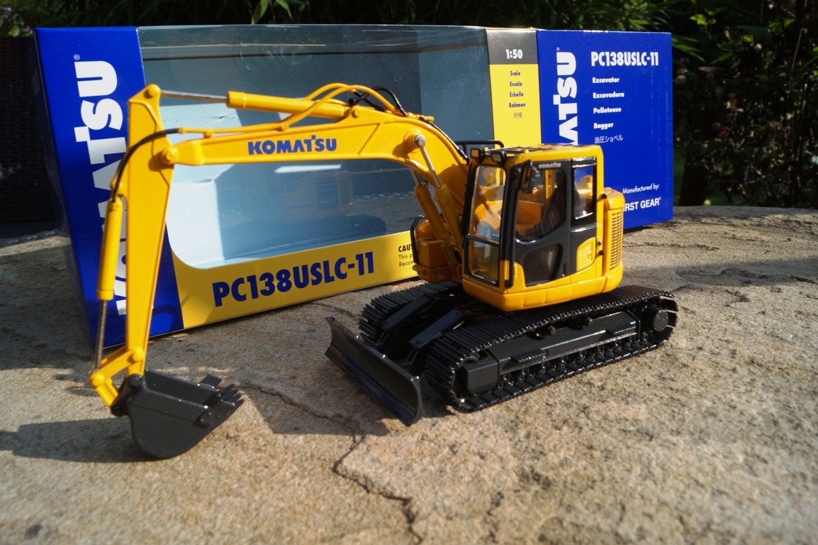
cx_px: 409
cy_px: 272
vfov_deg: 47.9
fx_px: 613
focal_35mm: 27
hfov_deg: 67.4
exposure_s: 1/80
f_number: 16
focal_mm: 18
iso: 100
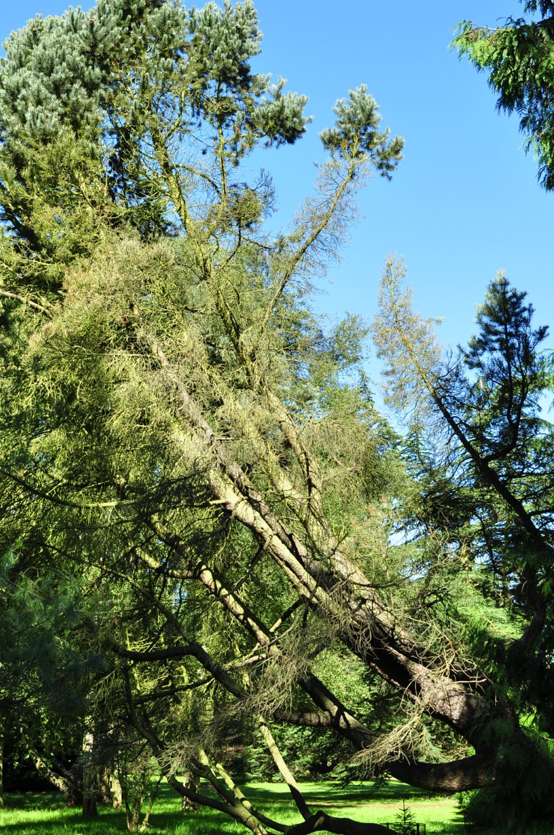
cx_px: 223
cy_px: 447
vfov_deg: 40.4
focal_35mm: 49
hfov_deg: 27.4
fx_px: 1134
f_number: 11
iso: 200
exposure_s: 1/100
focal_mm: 24
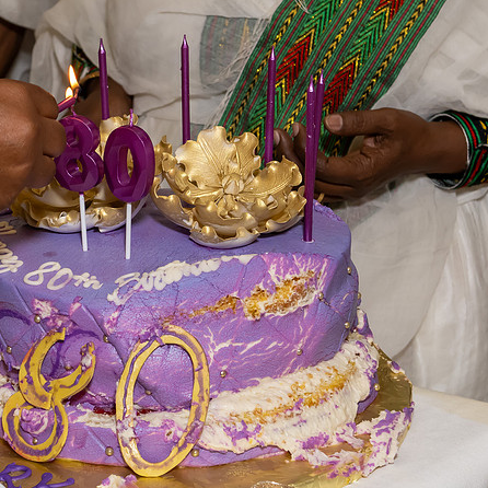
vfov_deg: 15.0
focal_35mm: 116
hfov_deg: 15.0
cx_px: 116
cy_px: 192
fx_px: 1850
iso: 1250
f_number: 7.1
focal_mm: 45
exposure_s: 1/250
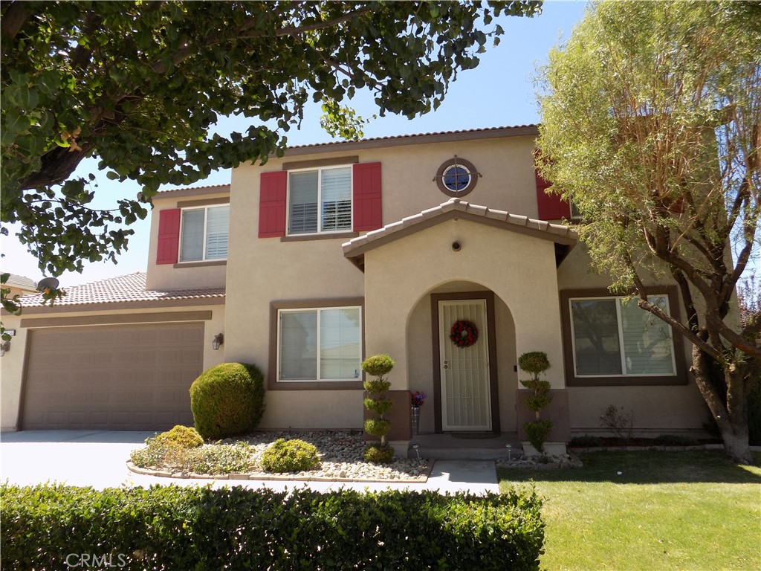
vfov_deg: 58.9
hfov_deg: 73.9
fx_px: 506
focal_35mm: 23
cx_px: 380
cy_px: 286
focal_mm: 4
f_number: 3.1
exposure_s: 1/400
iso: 80
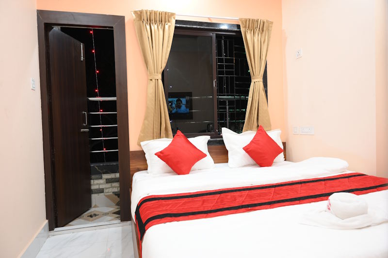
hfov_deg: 73.8
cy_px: 129
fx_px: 258
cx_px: 194
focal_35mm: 24
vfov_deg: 53.1
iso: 1250
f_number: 5.6
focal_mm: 24
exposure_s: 1/30
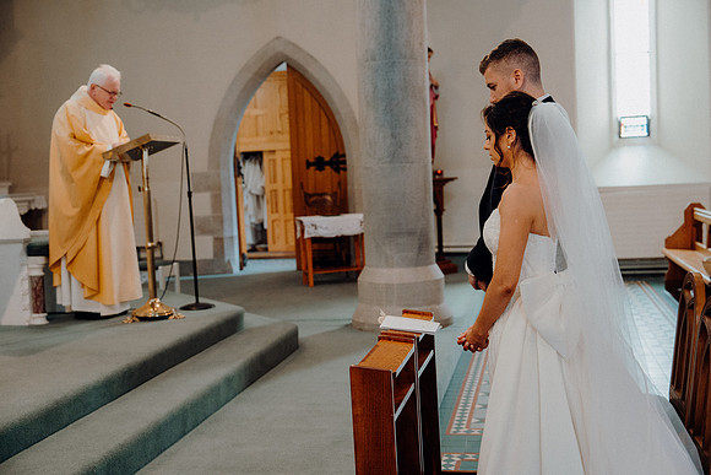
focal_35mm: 45
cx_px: 356
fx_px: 889
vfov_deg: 29.9
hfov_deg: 43.6
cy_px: 238
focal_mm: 45
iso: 2000
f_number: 3.5
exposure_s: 1/160
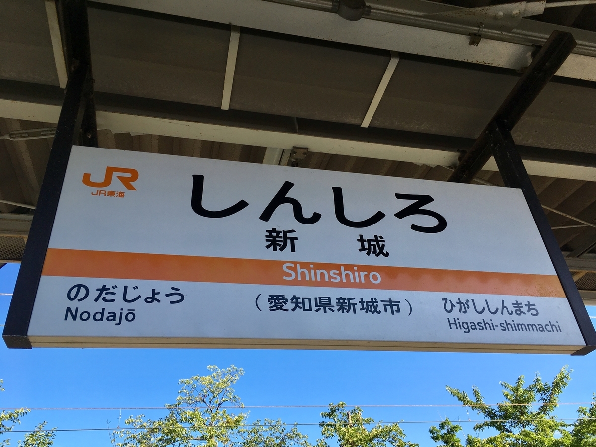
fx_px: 499
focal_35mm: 29
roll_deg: +6.1
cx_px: 298
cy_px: 224
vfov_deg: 48.2
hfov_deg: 61.7
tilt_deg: +33.5
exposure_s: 1/561
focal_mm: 4.15
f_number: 2.2
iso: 25
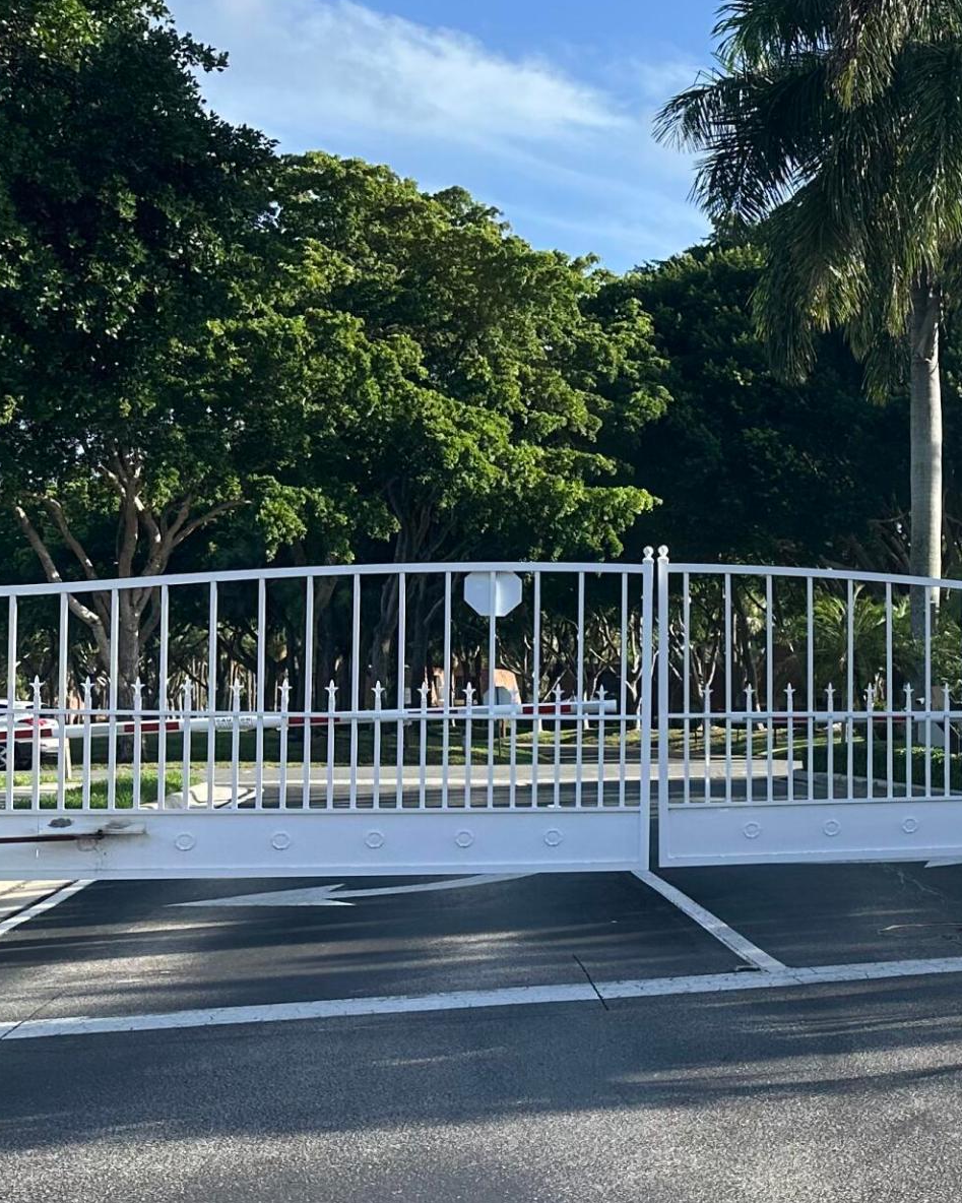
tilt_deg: -0.5
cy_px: 681
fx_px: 2029
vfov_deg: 33.0
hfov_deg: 22.4
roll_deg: +0.5
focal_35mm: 57
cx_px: 1403
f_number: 1.78
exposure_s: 1/2203
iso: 80
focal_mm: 6.86
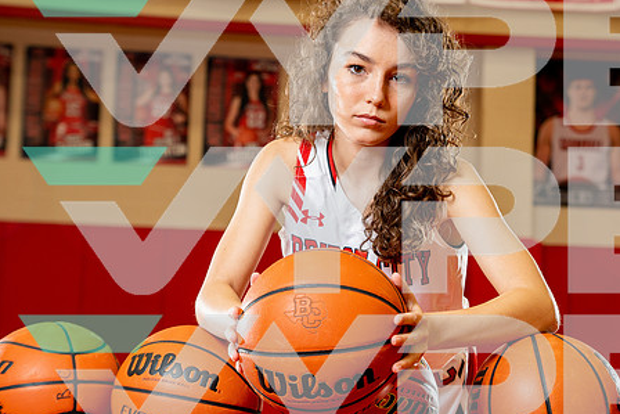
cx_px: 375
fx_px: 1361
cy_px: 221
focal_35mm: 79
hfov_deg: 25.6
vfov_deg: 17.3
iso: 500
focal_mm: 61
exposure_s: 1/250
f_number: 4.5
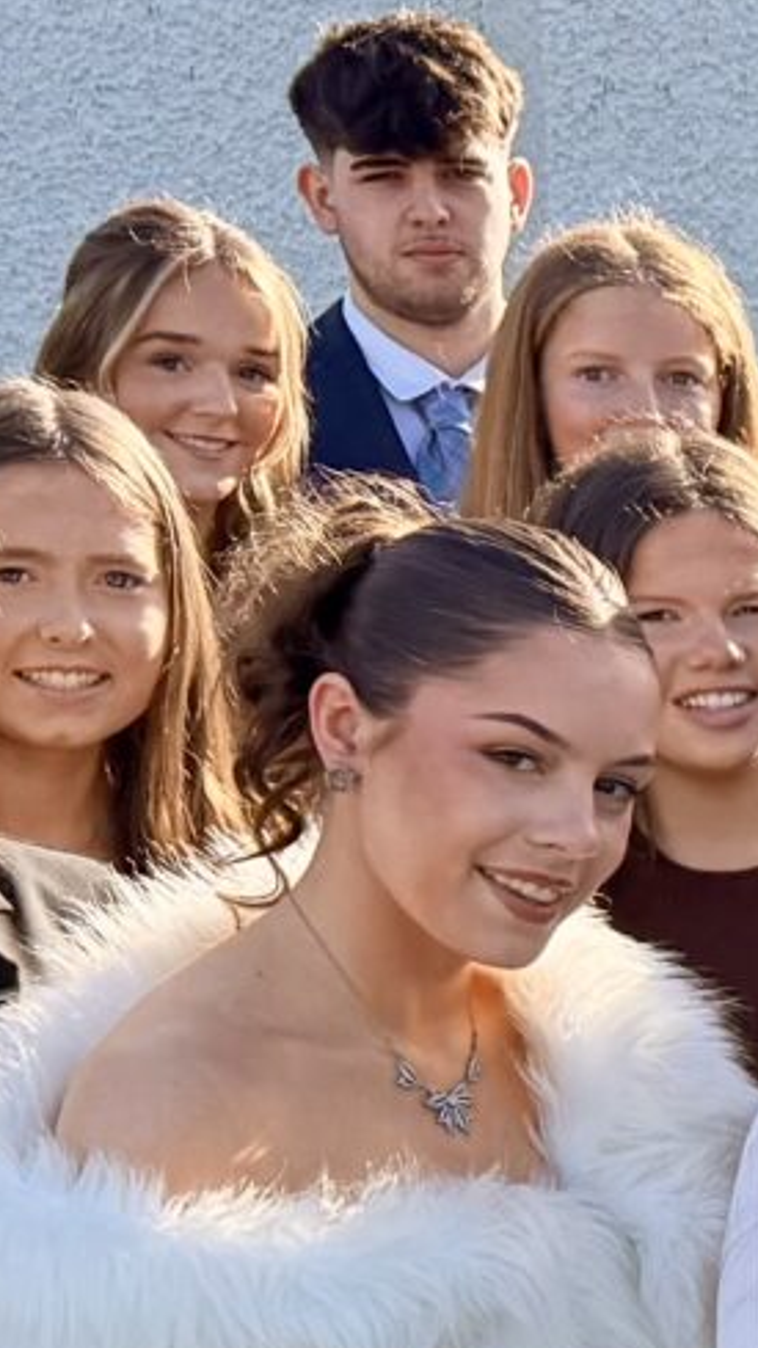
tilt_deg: -5.8
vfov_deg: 15.4
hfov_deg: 7.6
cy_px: 1301
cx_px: 2357
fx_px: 4896
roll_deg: -0.2
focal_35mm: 137
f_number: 1.78
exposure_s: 1/1812
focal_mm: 6.76
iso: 100
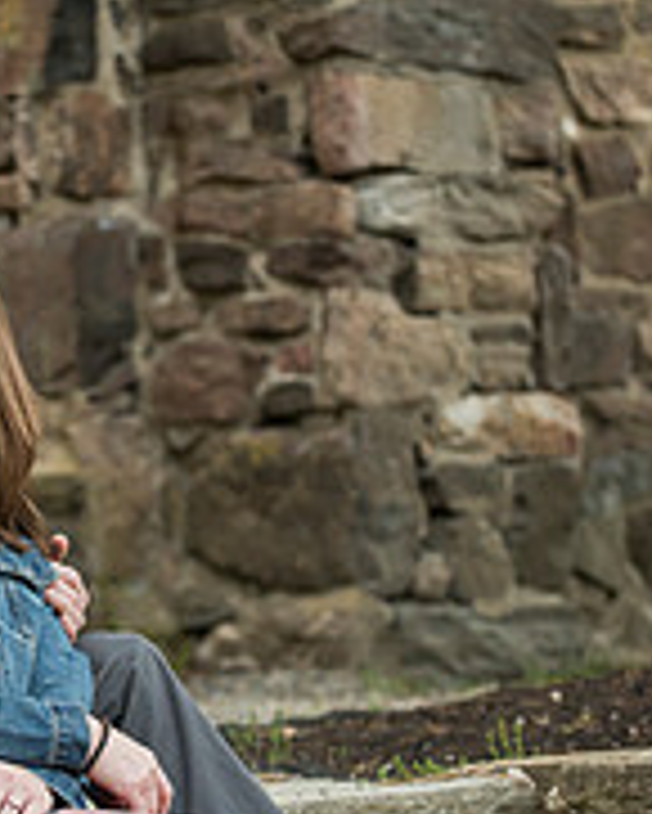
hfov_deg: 6.7
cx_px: 0
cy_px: 387
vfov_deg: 8.4
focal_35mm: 229
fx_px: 5519
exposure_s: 1/320
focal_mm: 98
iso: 1250
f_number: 4
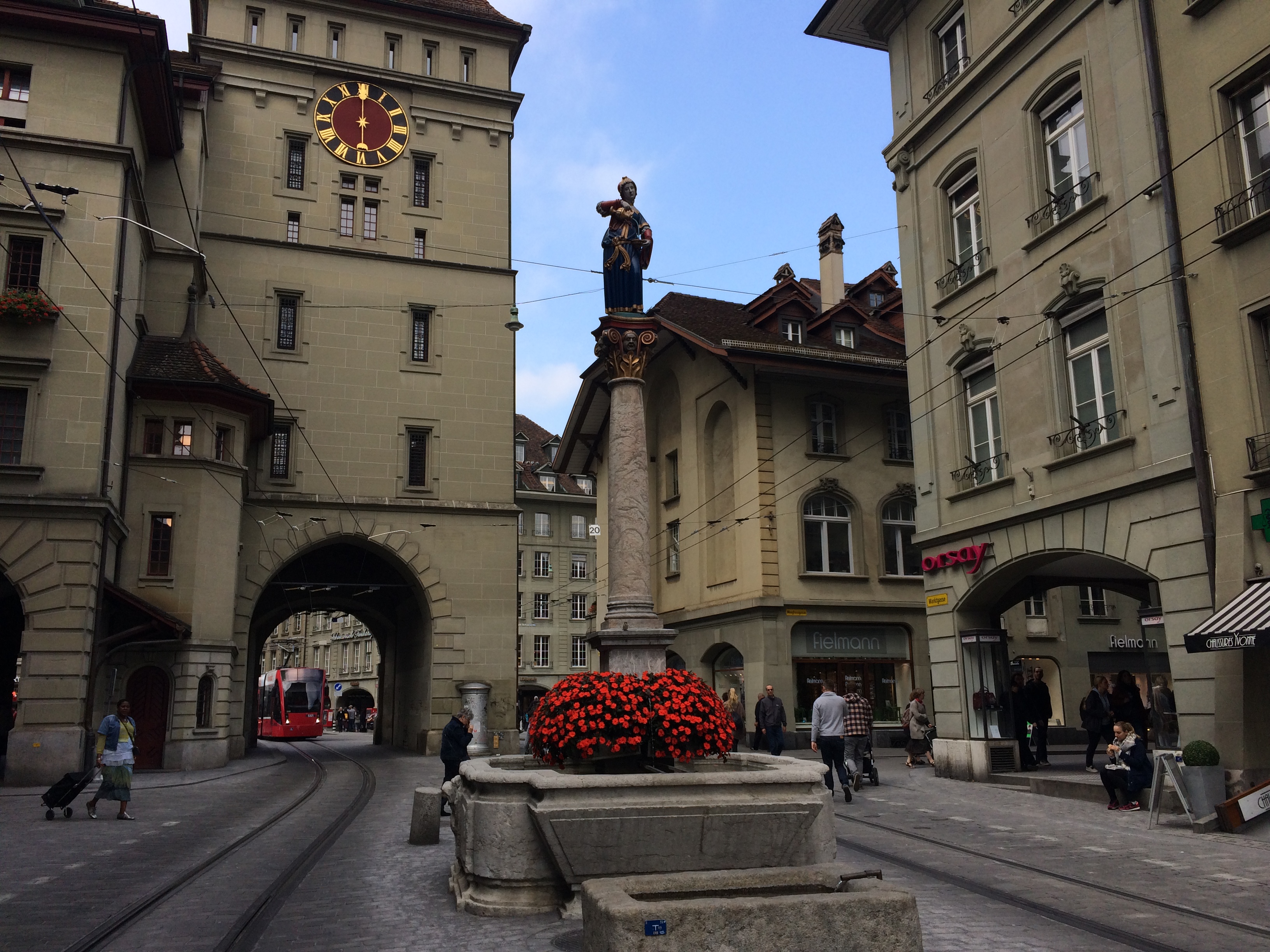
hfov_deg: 61.7
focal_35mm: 29
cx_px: 635
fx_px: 1064
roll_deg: +2.3
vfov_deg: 48.2
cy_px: 476
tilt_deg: +11.2
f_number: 2.2
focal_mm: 4.15
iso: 32
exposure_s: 1/1026
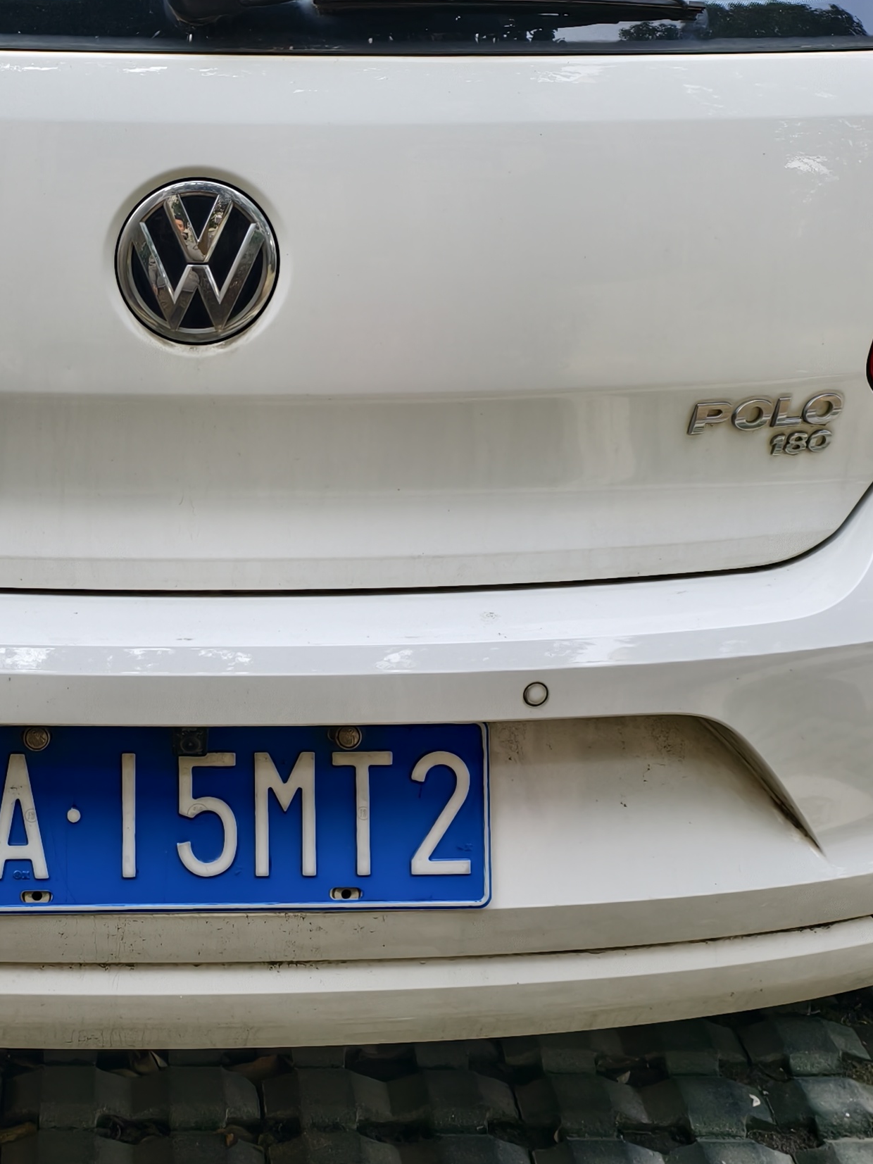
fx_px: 1916
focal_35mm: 57
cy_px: 487
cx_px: 130
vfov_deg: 33.7
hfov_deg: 25.1
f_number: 1.57
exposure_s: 1/573
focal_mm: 6.54
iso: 72
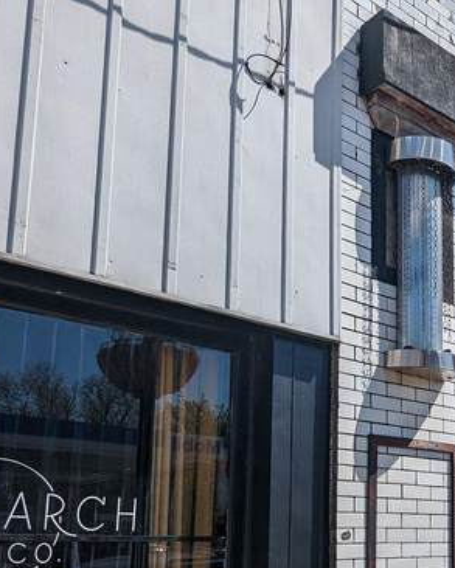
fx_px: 690
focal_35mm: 41
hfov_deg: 34.8
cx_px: 393
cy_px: 410
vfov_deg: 43.7
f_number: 2.2
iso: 51
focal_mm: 2.35
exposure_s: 1/2066
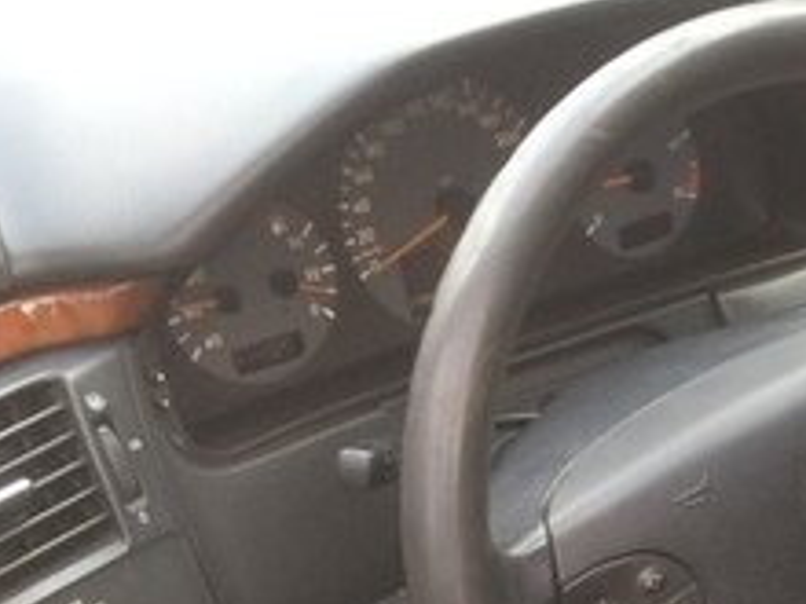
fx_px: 2026
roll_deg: -4.2
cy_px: 741
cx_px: 879
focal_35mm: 87
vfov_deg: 16.2
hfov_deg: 21.4
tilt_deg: -35.2
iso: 64
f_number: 2.2
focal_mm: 4.15
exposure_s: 1/33
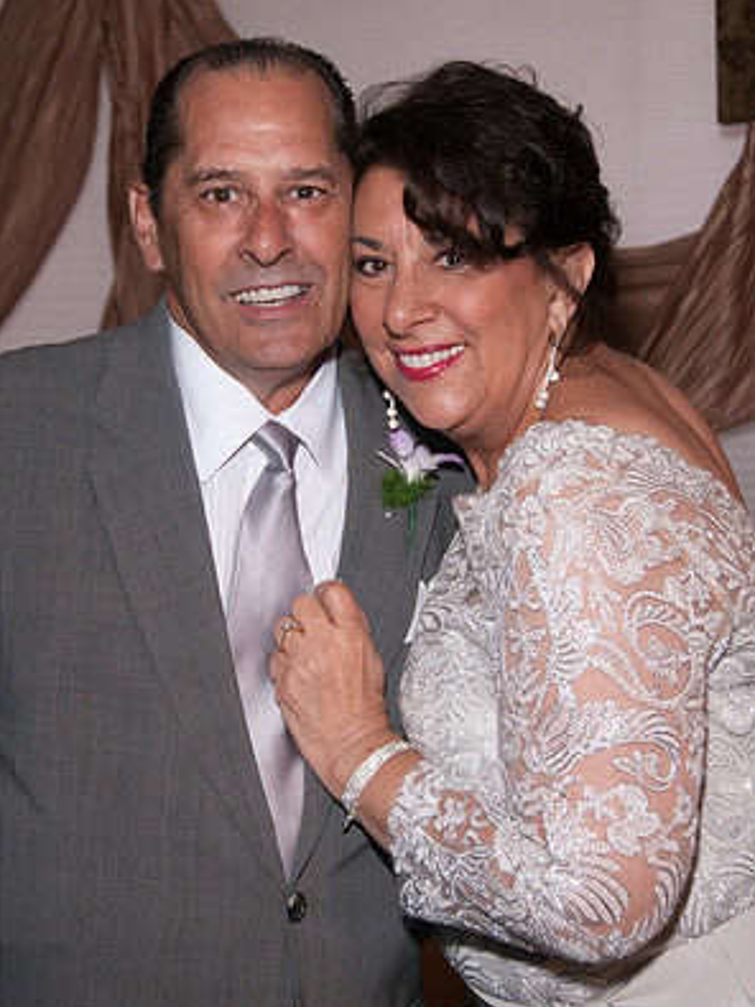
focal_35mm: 82
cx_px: 376
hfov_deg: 18.0
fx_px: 2386
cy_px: 451
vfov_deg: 23.8
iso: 400
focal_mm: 50
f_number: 5.6
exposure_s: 1/60
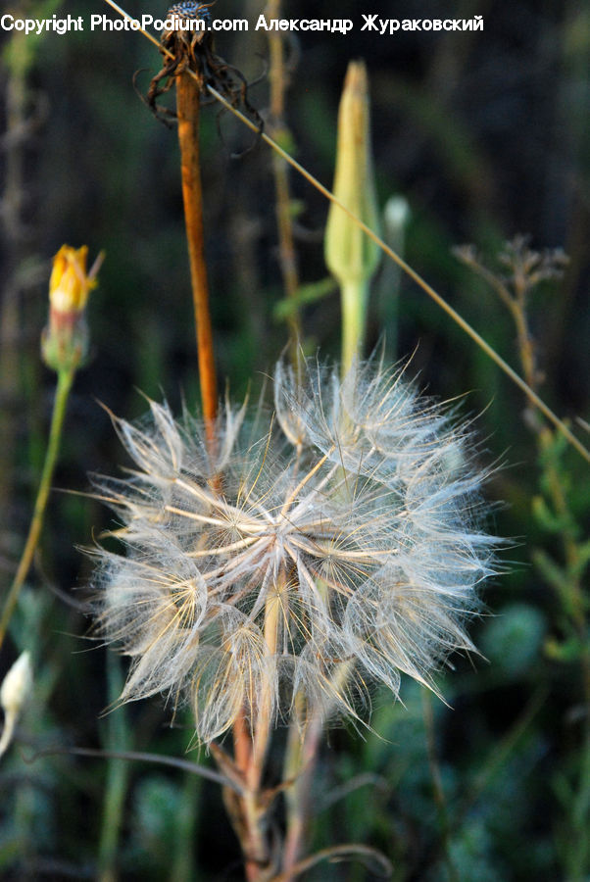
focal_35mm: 180
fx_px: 4414
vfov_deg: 11.4
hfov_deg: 7.6
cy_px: 441
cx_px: 295
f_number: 10
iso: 1250
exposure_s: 1/200
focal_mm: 120
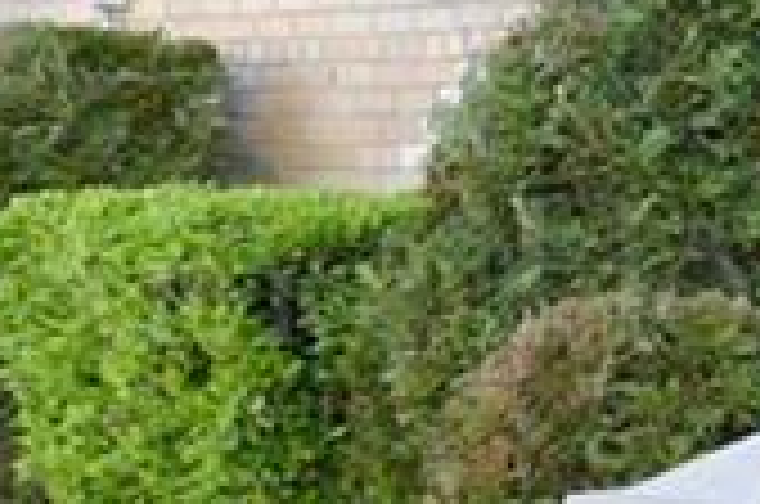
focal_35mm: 85
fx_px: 1791
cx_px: 2118
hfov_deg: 12.6
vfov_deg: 16.0
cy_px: 272
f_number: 5
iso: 200
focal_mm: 14
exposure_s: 1/100
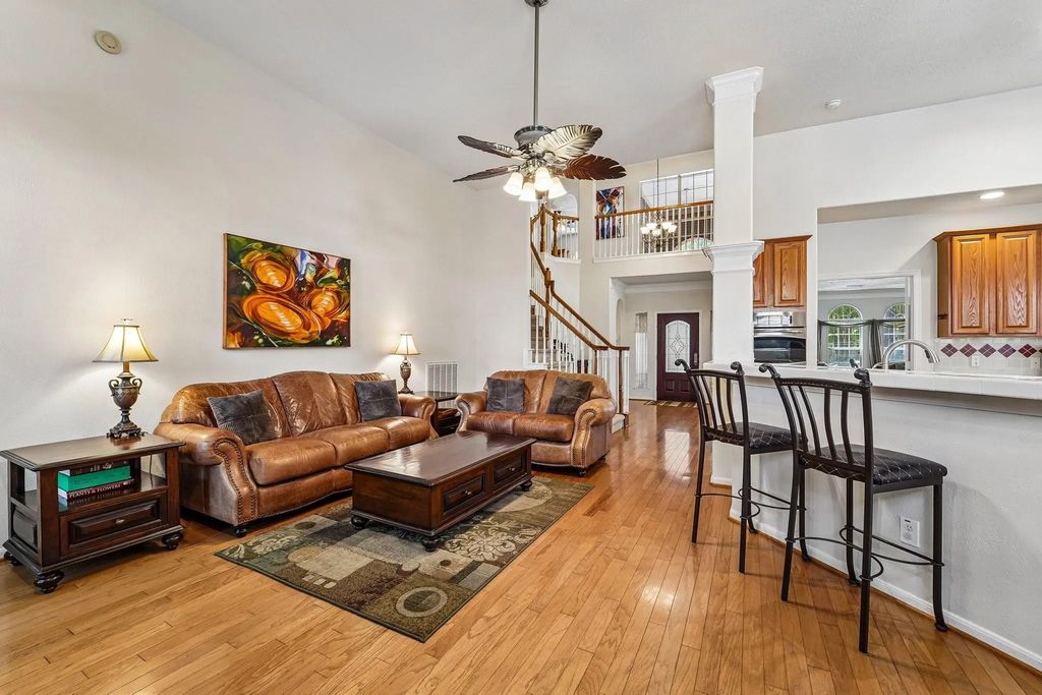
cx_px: 521
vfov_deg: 81.2
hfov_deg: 104.2
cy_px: 348
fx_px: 405
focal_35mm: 14
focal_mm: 14
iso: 500
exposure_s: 1/13
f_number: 8
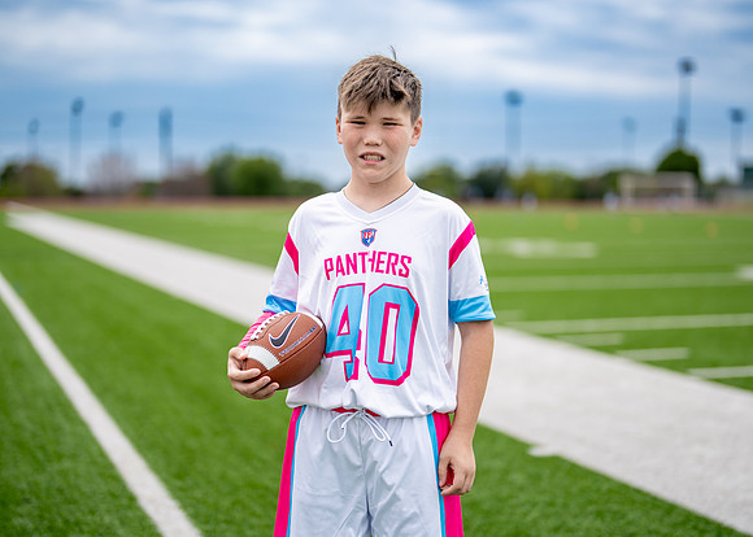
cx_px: 389
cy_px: 256
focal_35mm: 59
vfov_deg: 24.1
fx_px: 1261
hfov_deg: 33.2
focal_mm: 50
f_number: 1.2
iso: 100
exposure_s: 1/10000
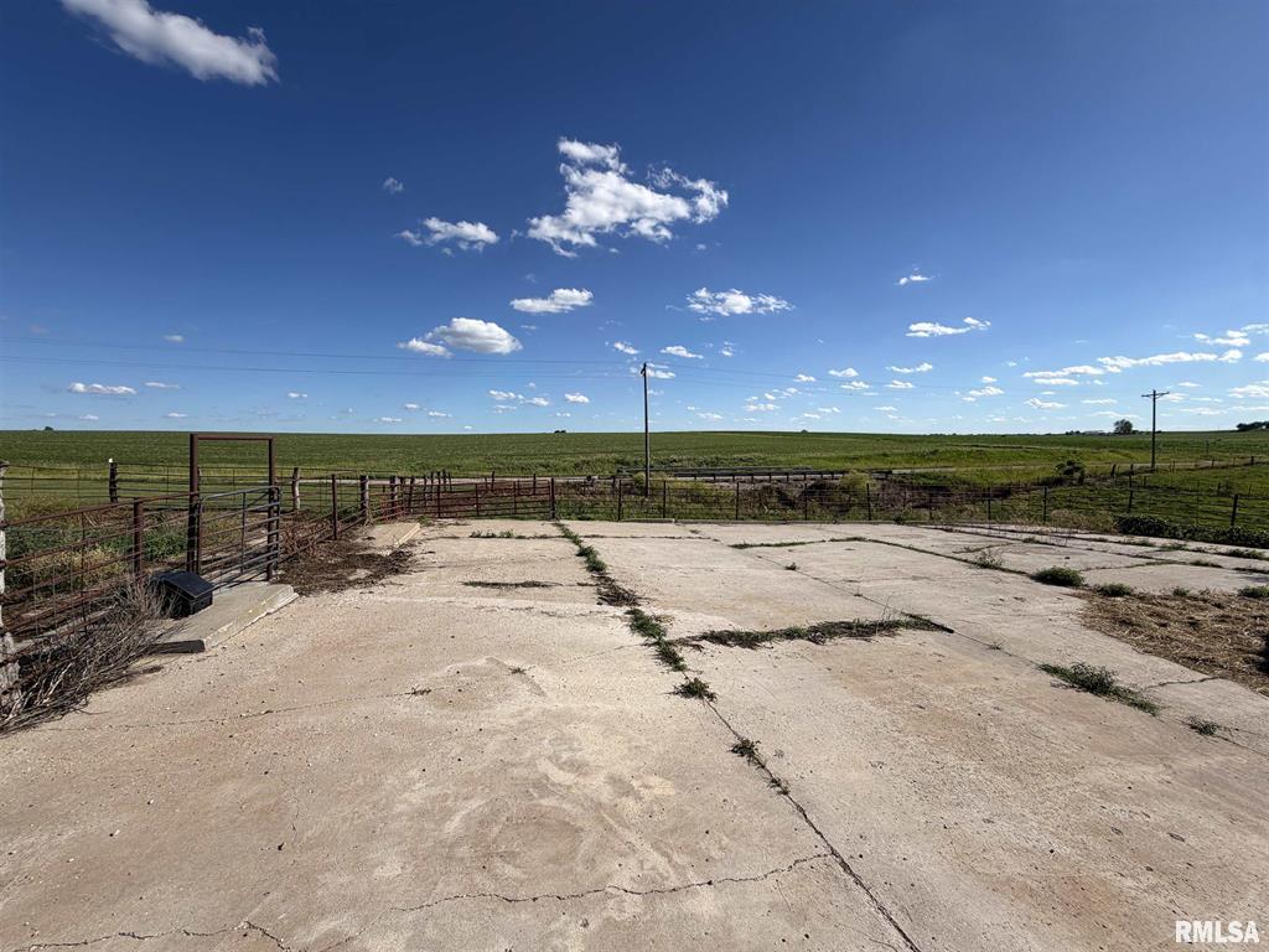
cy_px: 476
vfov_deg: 85.7
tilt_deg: -4.9
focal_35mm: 14
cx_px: 634
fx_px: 513
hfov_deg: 102.1
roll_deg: +0.4
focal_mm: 2.22
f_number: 2.2
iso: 20
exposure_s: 1/1368
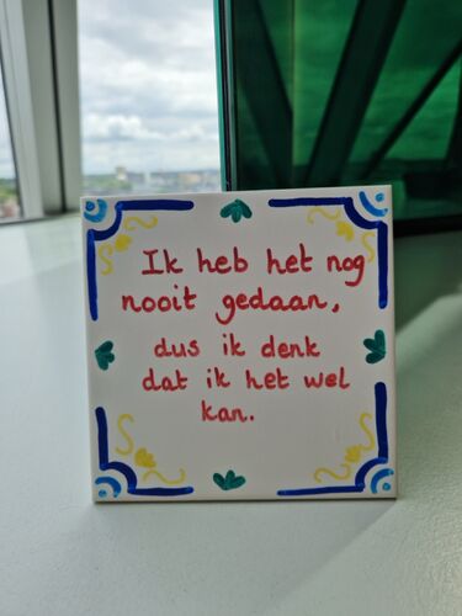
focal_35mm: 23
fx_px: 409
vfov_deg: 73.9
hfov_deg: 58.9
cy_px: 308
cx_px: 231
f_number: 1.8
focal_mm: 5.4
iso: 50
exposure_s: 1/758
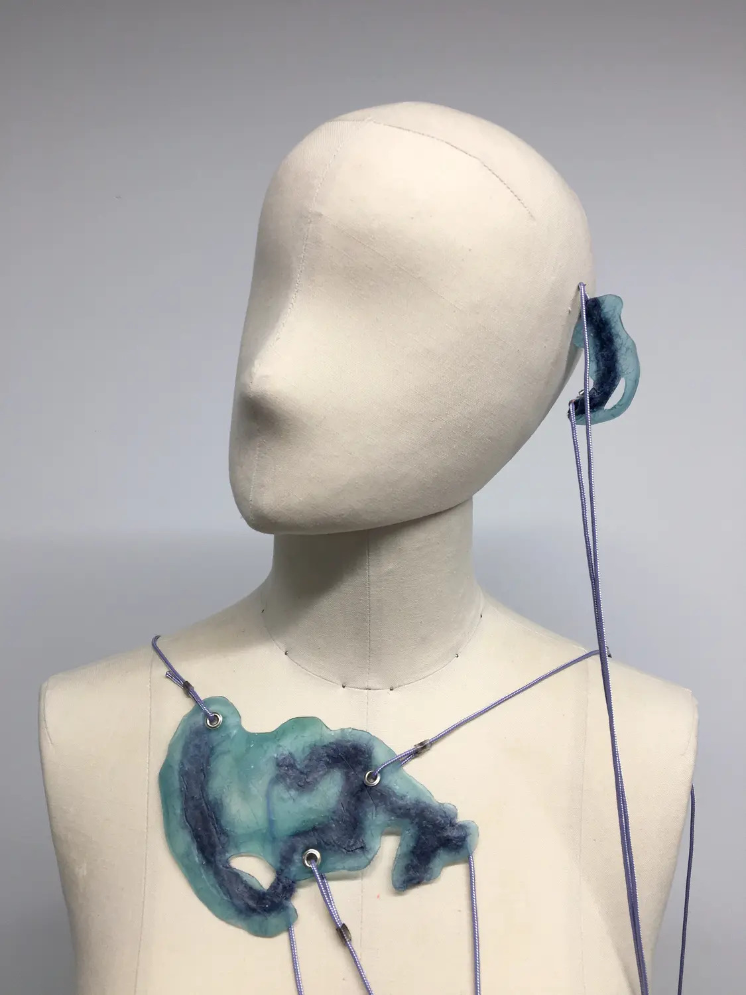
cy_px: 498
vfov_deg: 61.7
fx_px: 833
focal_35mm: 29
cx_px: 373
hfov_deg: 48.2
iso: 25
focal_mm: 4.15
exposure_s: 1/50
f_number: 2.2
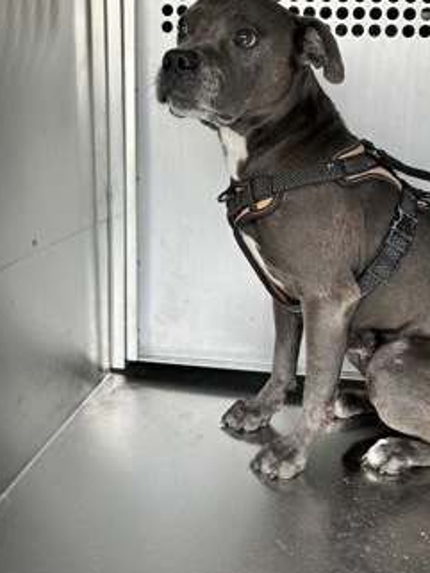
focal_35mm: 34
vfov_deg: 53.1
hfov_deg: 41.5
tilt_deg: -10.6
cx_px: 270
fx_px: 563
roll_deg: -0.3
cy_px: 203
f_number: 1.5
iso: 32
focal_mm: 5.7
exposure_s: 1/125
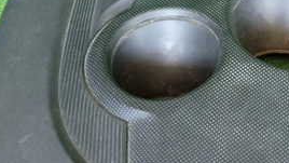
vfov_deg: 19.0
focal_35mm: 61
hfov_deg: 33.0
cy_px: 177
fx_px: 468
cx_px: 245
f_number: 2
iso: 200
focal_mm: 4.5
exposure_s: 1/30
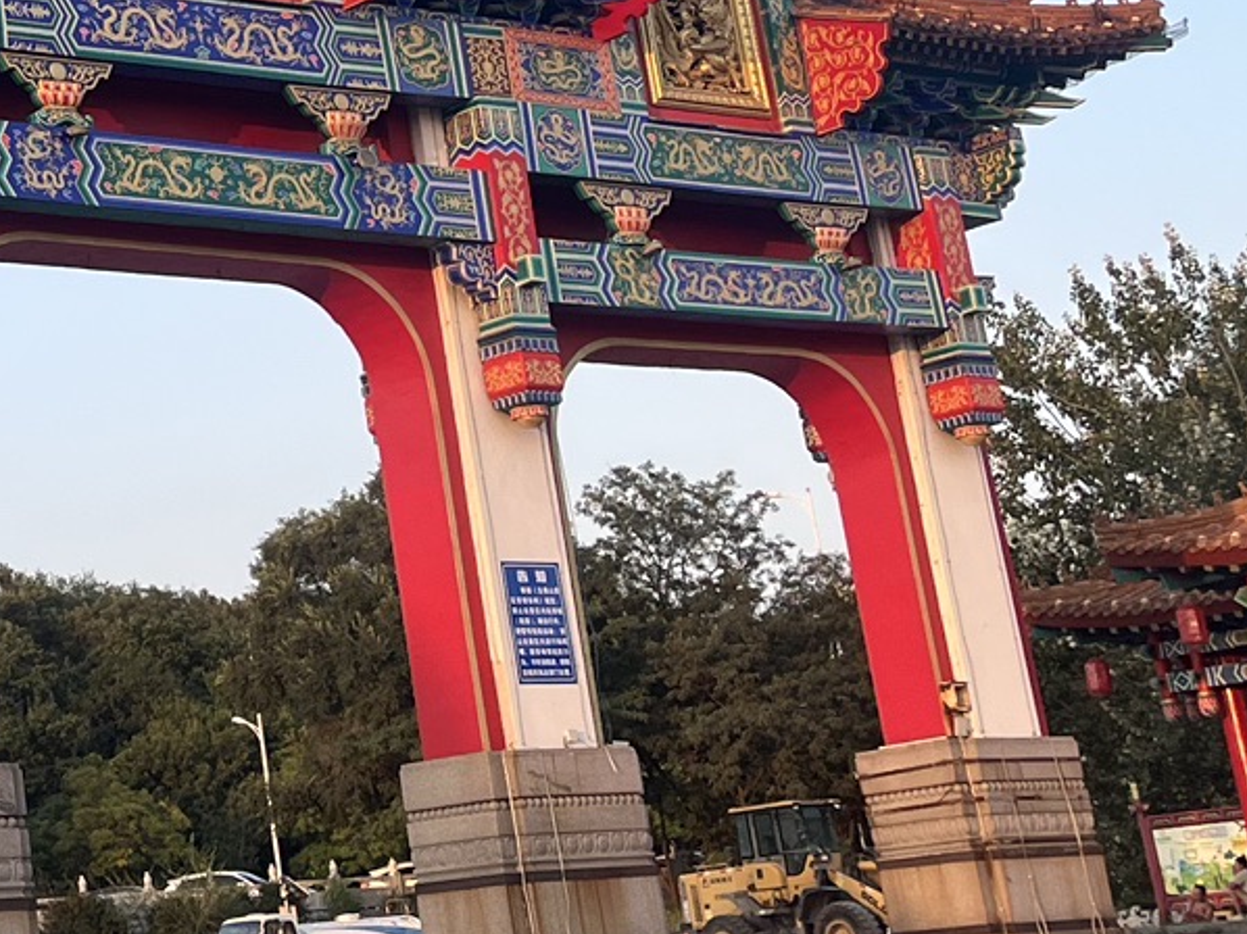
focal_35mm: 87
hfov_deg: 20.9
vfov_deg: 16.6
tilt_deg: +17.7
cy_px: 15
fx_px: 3133
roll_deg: +5.2
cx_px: -273
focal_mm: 5.1
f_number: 1.6
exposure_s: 1/583
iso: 50
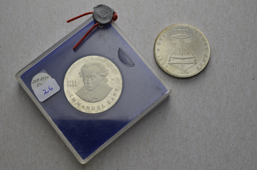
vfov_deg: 28.0
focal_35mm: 48
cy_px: 85
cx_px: 128
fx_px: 342
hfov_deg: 41.2
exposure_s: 1/250
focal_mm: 32
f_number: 14
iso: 400
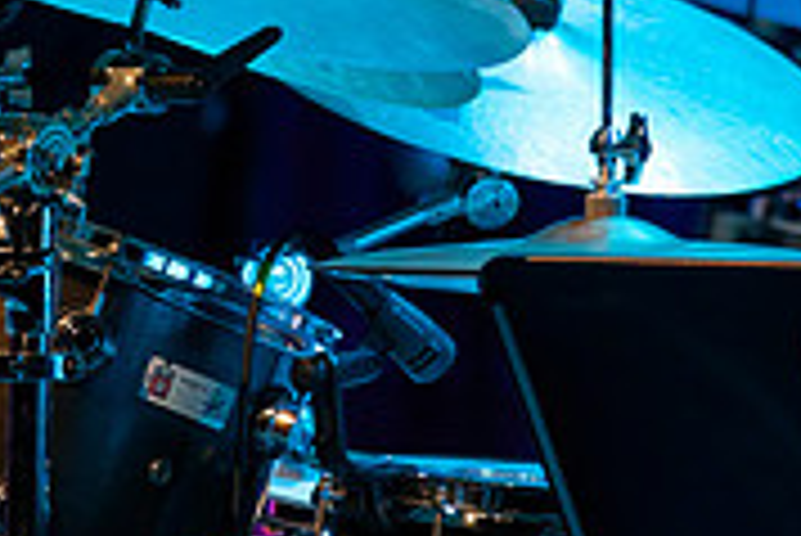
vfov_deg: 1.1
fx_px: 29015
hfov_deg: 1.6
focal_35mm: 1303
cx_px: 828
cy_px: -259
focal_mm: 400
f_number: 5.6
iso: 3200
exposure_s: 1/250
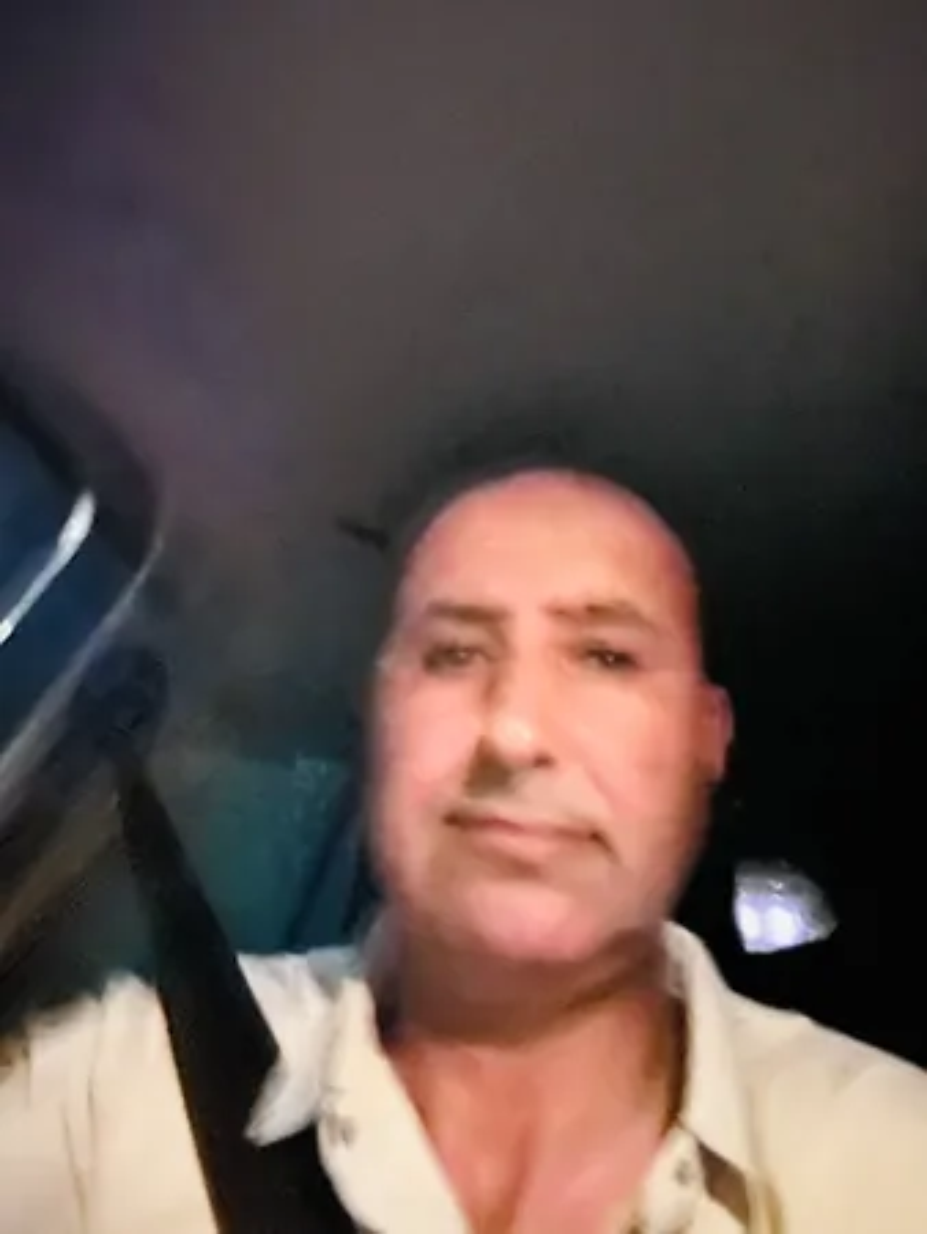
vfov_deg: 59.9
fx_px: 1070
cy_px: 617
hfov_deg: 46.8
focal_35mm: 30
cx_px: 464
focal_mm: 2.69
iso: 3200
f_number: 1.9
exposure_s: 1/8
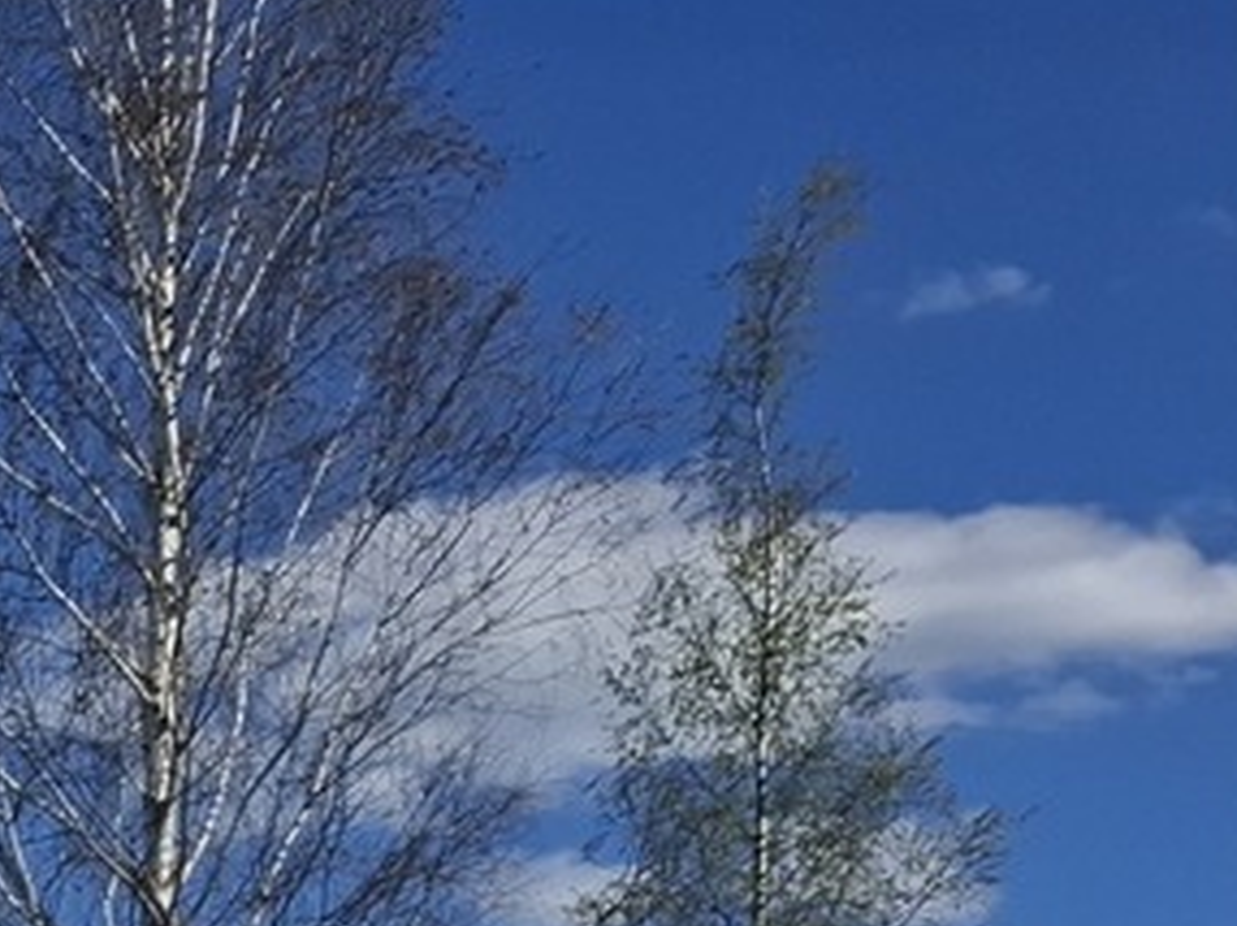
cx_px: -1847
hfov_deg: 12.6
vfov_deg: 10.7
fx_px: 4142
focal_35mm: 116
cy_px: 2315
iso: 50
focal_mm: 5.54
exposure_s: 1/3788
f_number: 1.8
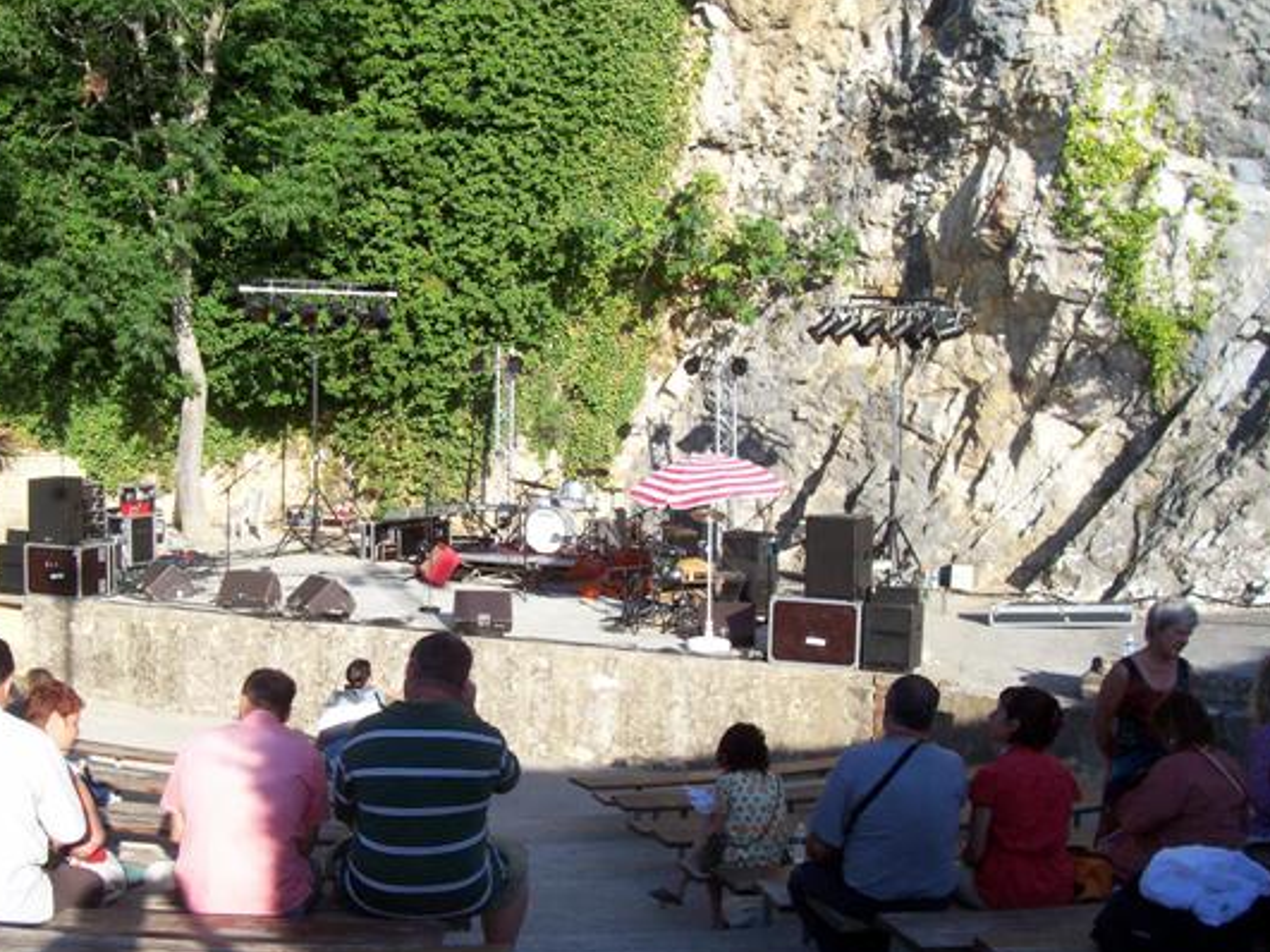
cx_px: 576
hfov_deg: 45.7
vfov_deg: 35.1
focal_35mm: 41
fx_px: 1504
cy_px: 526
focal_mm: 5.6
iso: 80
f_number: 5.1
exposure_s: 1/246
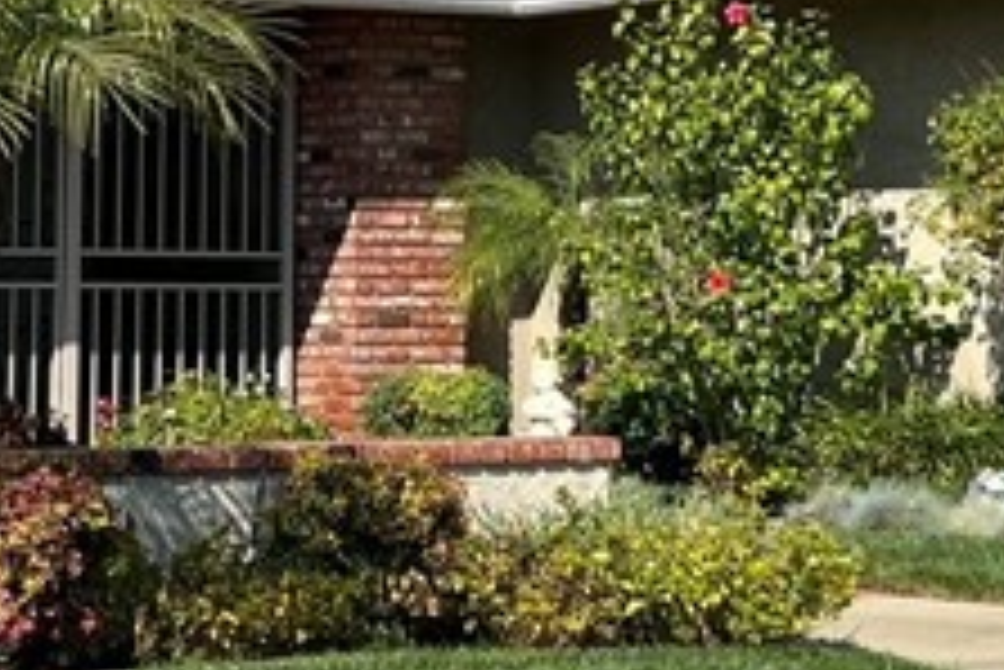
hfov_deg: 16.5
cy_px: -36
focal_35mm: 124
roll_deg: +0.0
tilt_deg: +3.8
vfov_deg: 10.9
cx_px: 423
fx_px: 3460
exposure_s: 1/4115
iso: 50
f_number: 1.5
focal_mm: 5.7
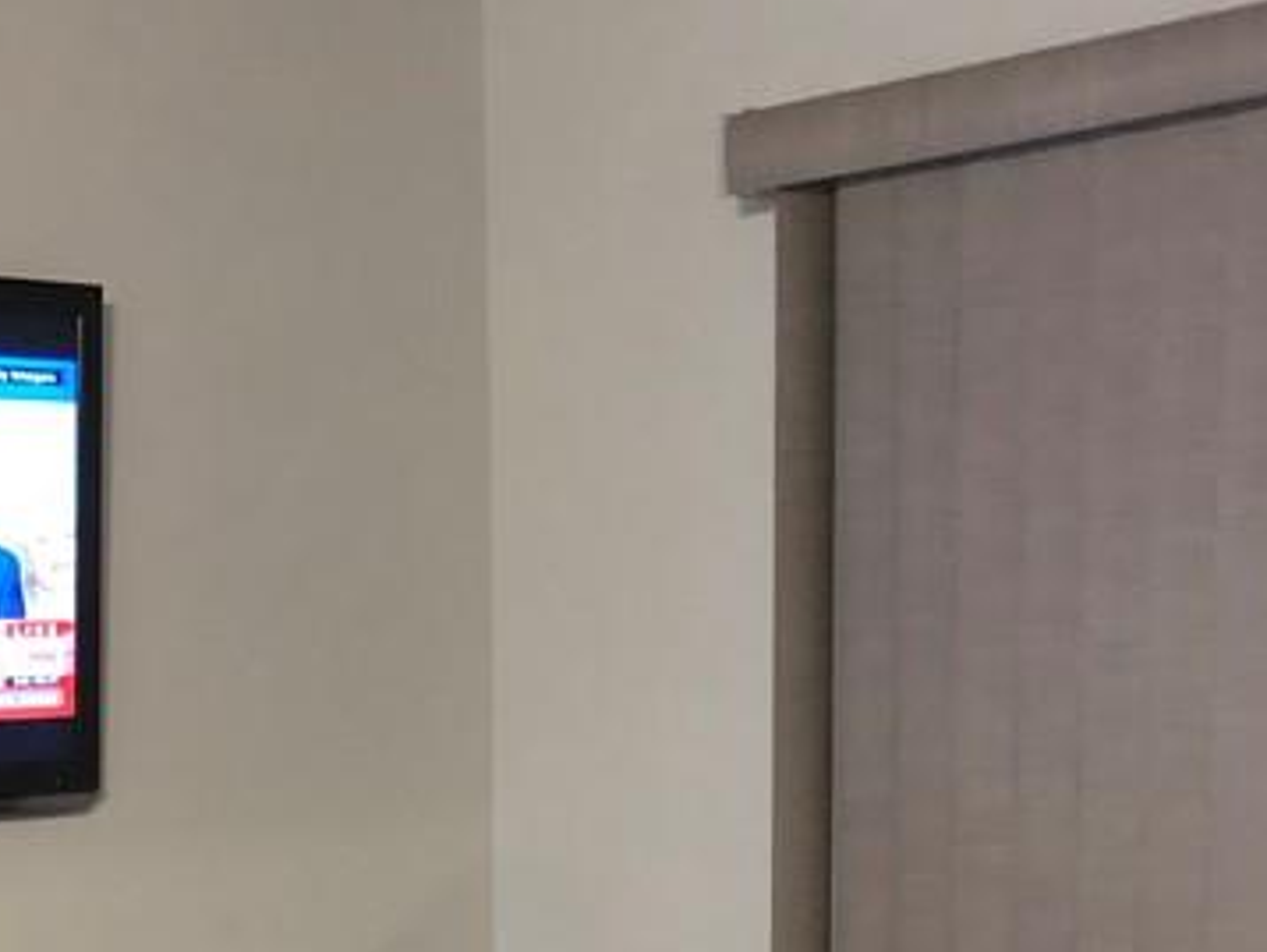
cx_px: 57
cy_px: 1299
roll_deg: +1.4
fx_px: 2930
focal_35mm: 80
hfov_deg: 23.6
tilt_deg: -11.7
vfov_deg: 17.2
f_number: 1.8
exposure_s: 1/15
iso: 100
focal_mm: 3.99
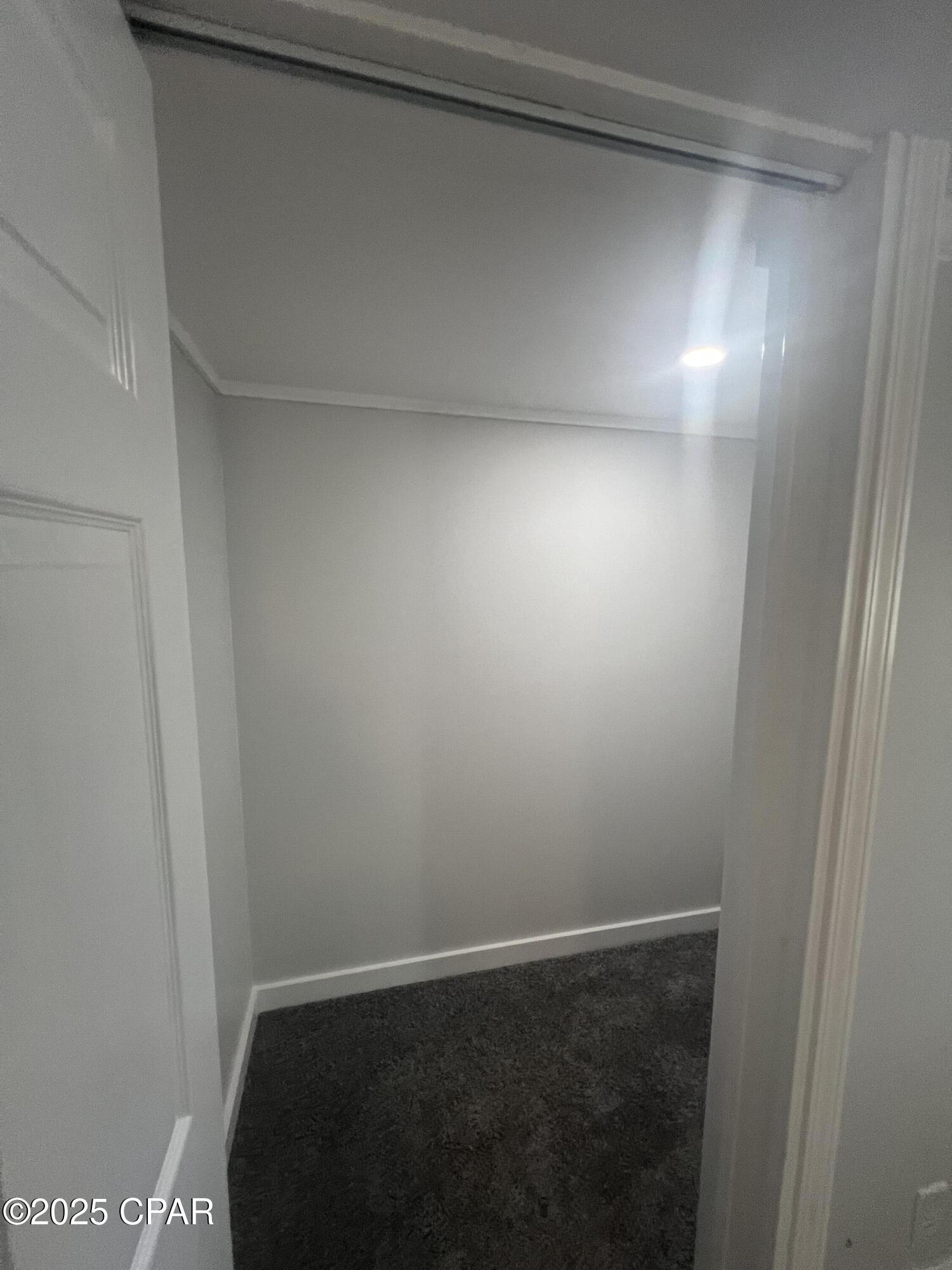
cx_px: 476
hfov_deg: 89.9
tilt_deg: -5.7
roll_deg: +1.2
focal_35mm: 13
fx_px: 477
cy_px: 635
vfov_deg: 106.2
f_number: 1.8
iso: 200
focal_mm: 1.57
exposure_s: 1/120
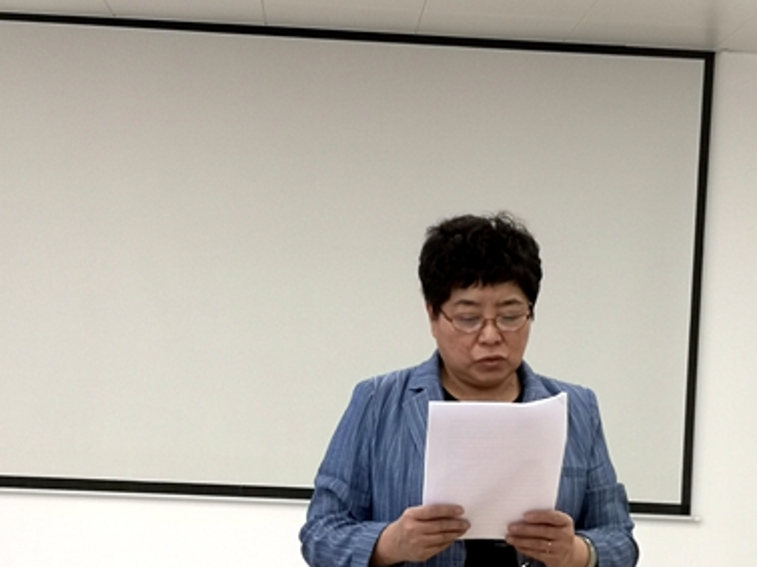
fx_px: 1770
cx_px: 429
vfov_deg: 18.1
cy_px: 427
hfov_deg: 24.1
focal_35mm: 81
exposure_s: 1/60
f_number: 1.8
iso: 64
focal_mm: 3.95
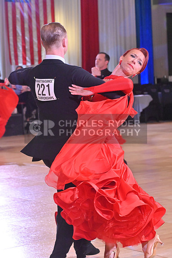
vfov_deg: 18.6
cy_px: 129
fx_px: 788
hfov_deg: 12.5
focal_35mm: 110
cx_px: 86
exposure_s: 1/400
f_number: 8
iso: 6400
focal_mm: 110
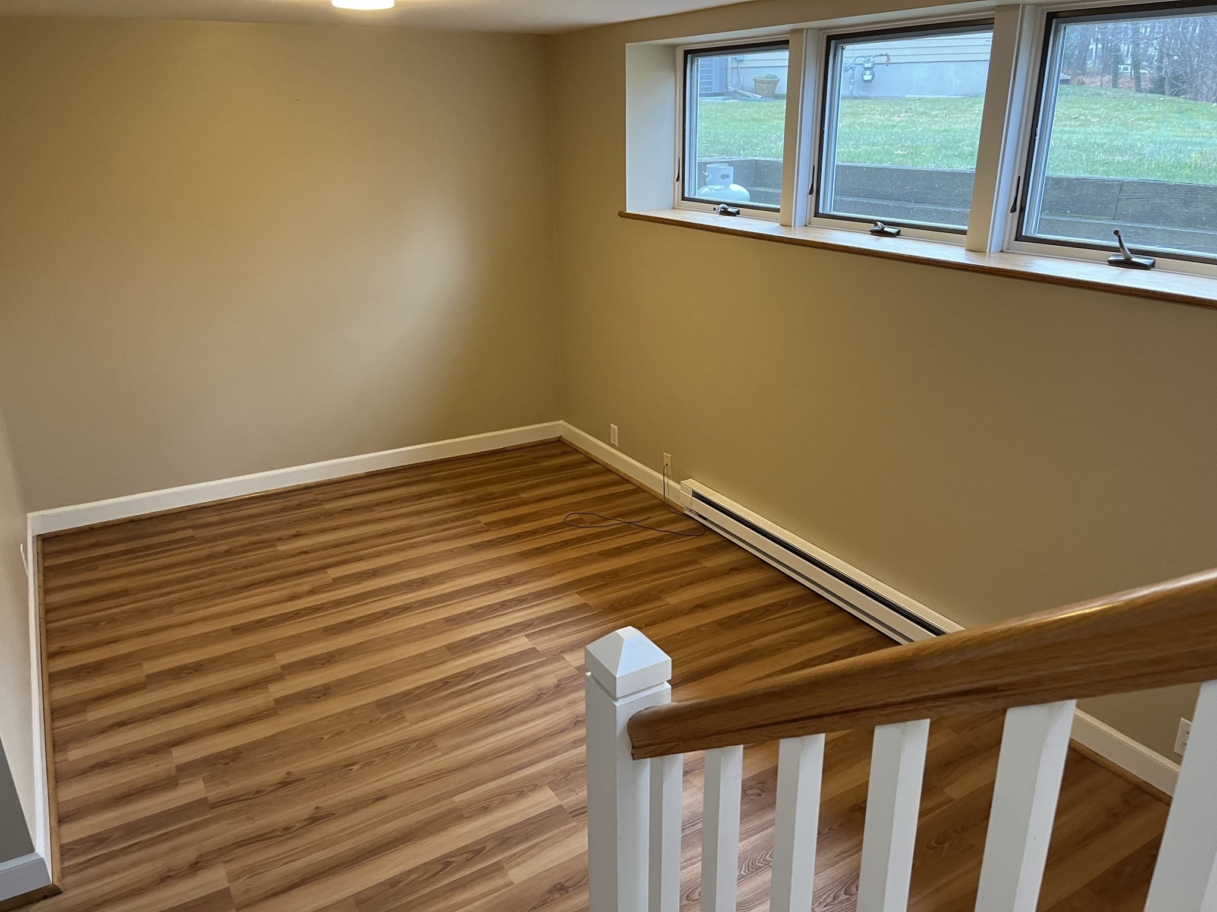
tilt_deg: -20.6
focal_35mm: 26
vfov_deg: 53.1
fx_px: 914
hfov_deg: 67.3
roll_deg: +1.7
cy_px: 456
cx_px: 608
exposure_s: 1/60
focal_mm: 5.1
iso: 250
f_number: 1.6
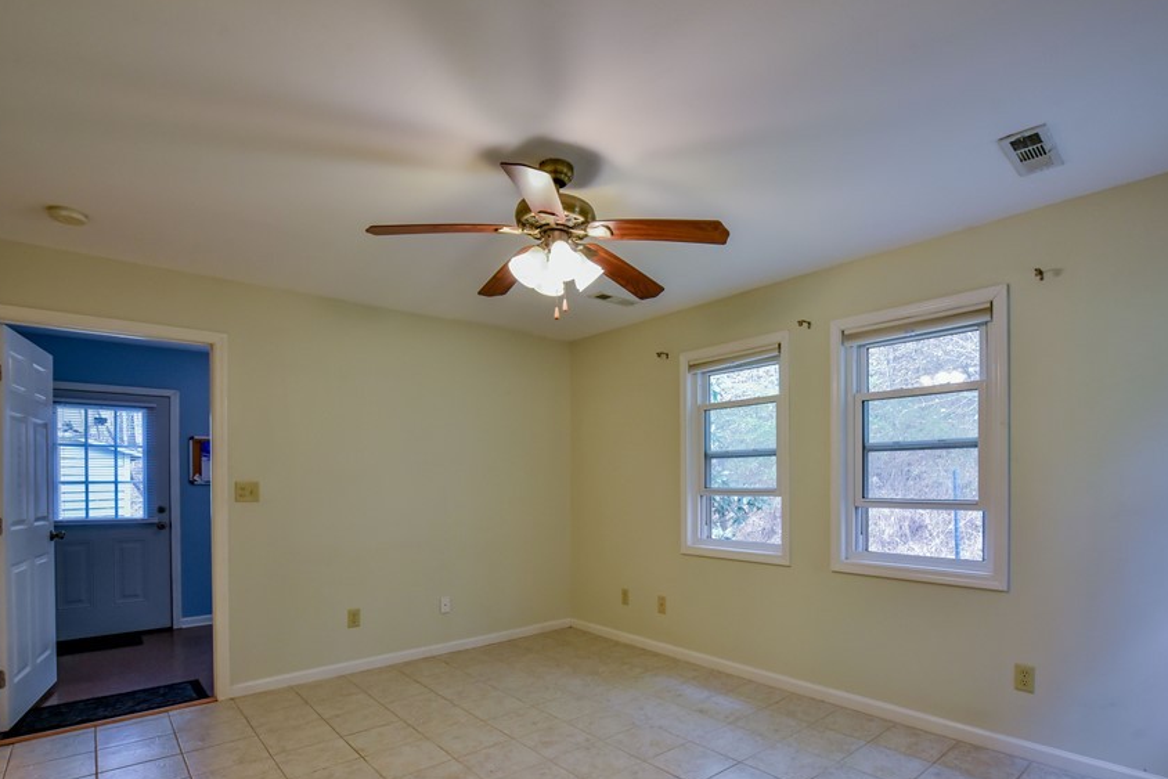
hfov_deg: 89.7
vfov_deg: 66.4
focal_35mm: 18
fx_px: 584
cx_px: 641
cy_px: 488
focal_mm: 14
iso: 1600
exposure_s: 1/50
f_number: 11
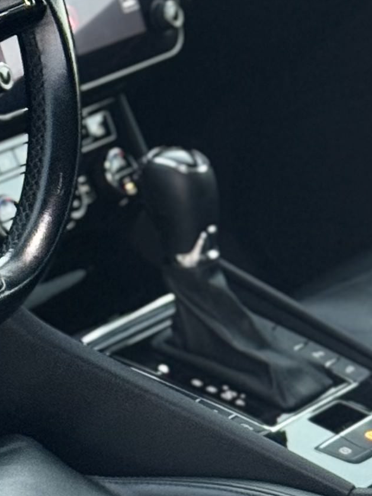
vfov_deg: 8.6
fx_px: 3312
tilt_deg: -15.6
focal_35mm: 231
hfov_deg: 6.3
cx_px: -295
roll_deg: +0.6
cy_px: 147
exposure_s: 1/40
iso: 250
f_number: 1.78
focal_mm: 6.76
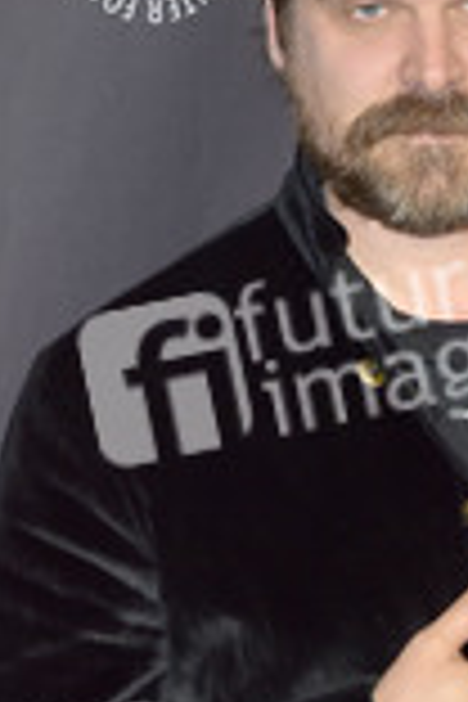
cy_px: 585
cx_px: 443
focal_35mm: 179
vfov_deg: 11.4
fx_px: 3490
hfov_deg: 7.6
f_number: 6.3
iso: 250
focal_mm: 70
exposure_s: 1/250
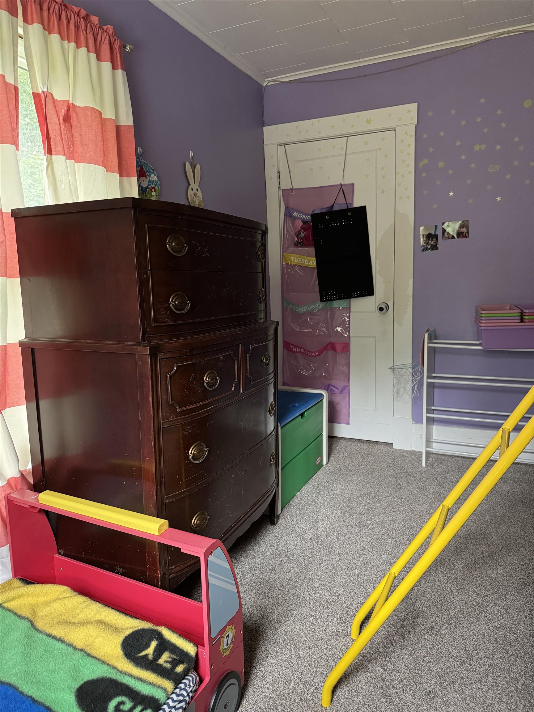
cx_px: 267
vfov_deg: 71.6
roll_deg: +2.5
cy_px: 356
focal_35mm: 24
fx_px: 494
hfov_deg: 56.8
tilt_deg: -8.8
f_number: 1.78
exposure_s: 1/60
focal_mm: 6.76
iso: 640
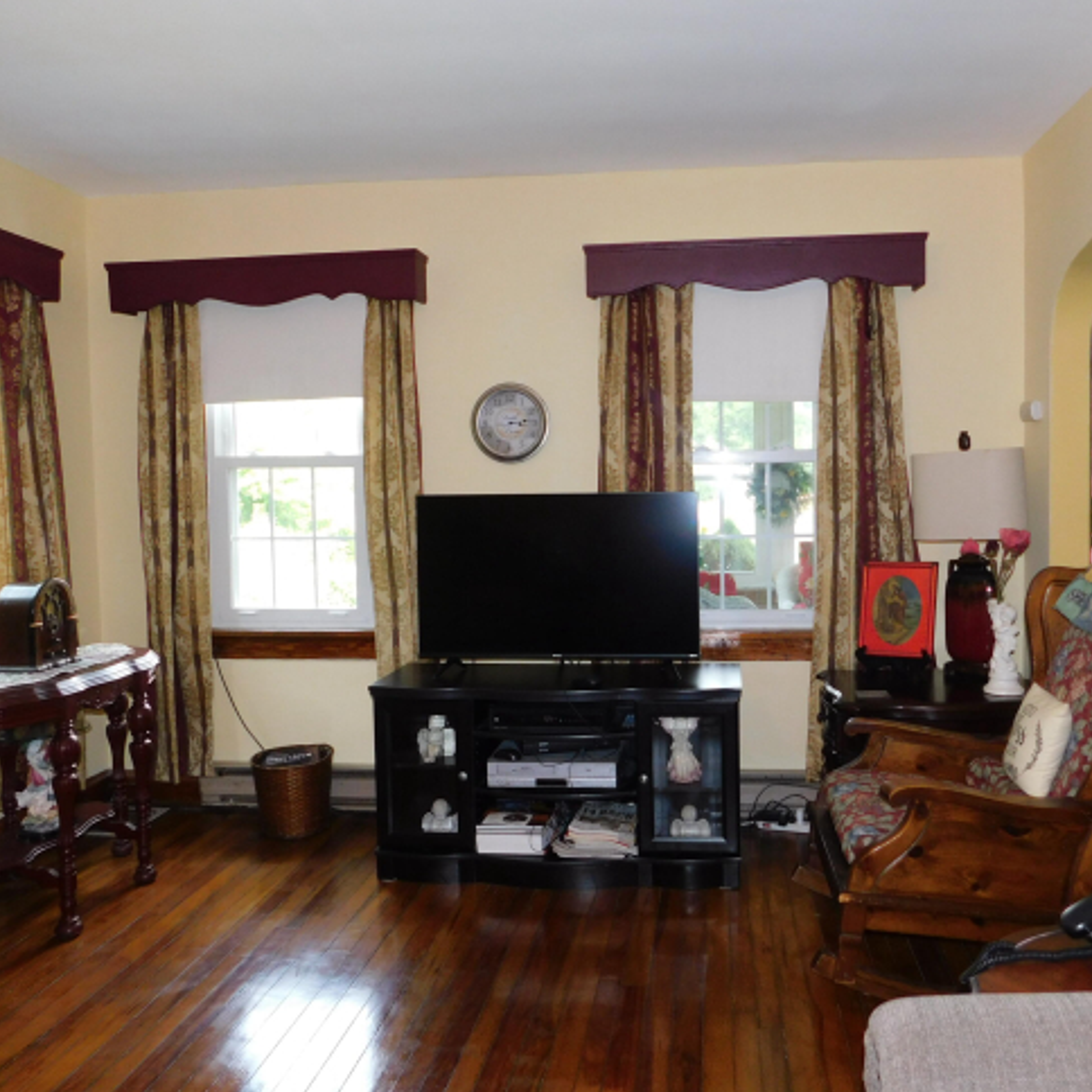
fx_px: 999
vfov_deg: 57.3
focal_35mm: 28
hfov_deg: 57.1
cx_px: 624
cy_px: 541
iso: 200
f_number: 3
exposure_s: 1/30
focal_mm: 4
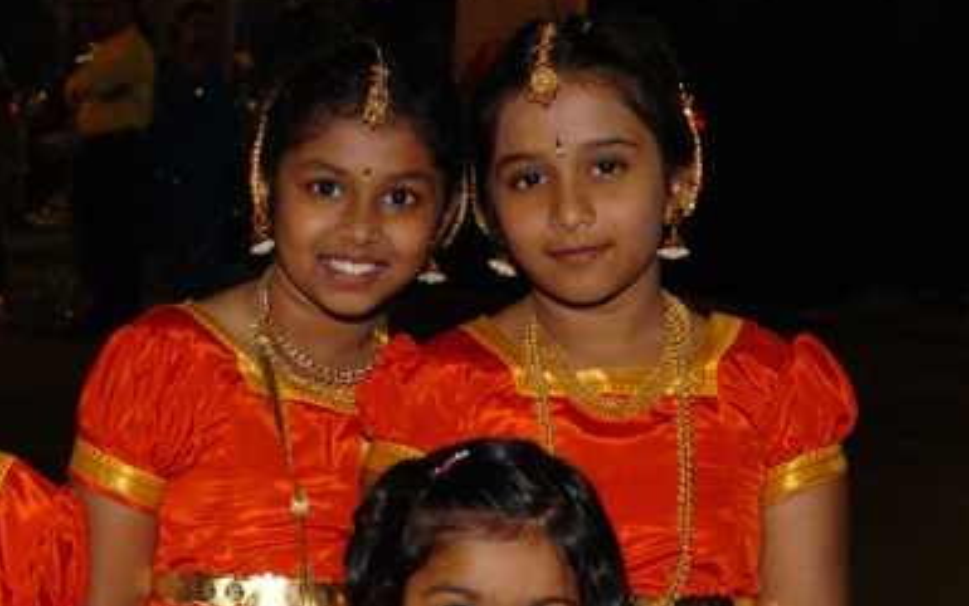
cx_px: 264
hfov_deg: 26.8
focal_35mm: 76
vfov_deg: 17.1
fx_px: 2008
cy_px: 441
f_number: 4.5
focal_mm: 32
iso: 400
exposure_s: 1/10
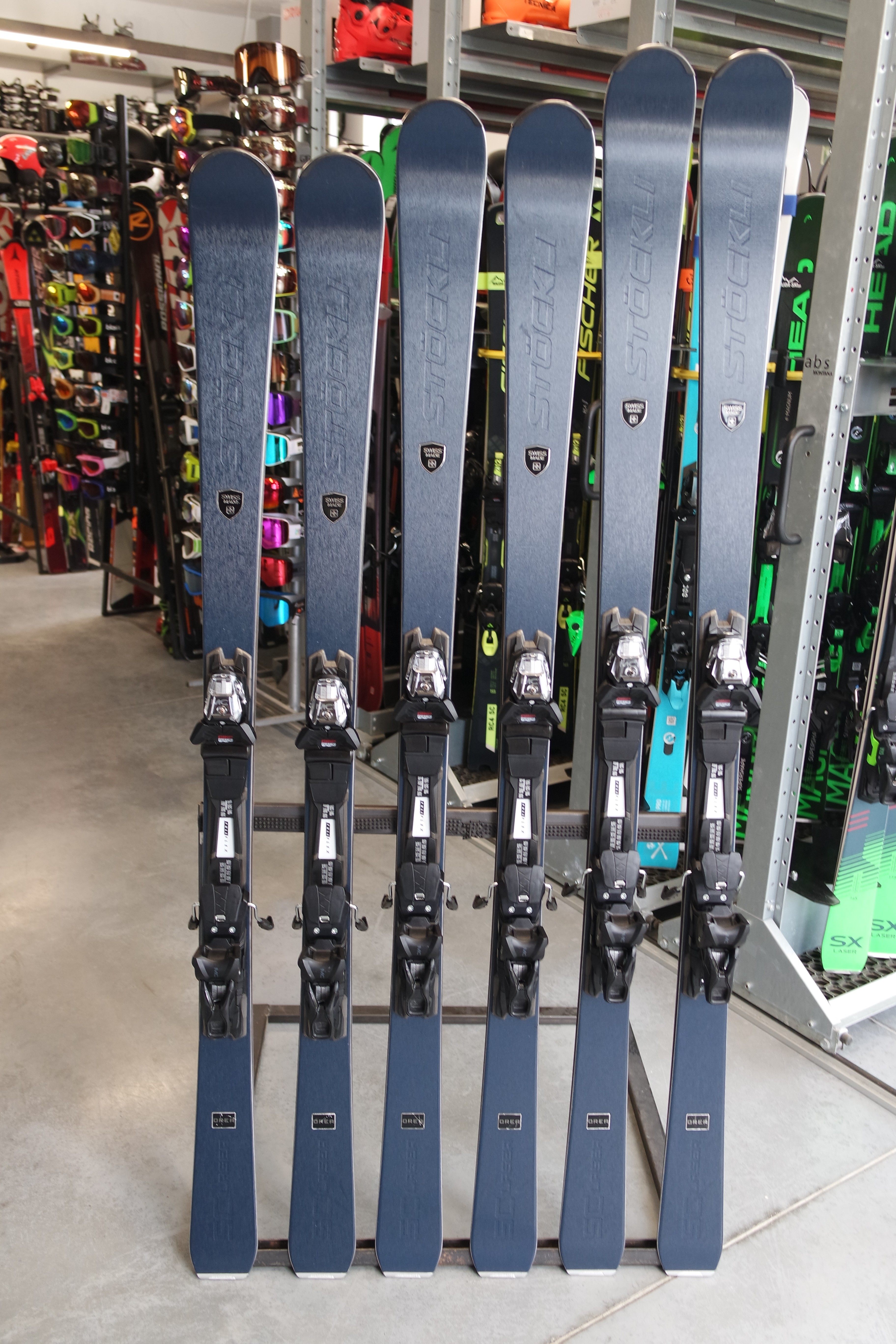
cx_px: 448
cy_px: 672
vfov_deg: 57.2
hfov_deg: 40.0
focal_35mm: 33
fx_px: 1232
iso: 400
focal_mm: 22
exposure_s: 1/40
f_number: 3.5
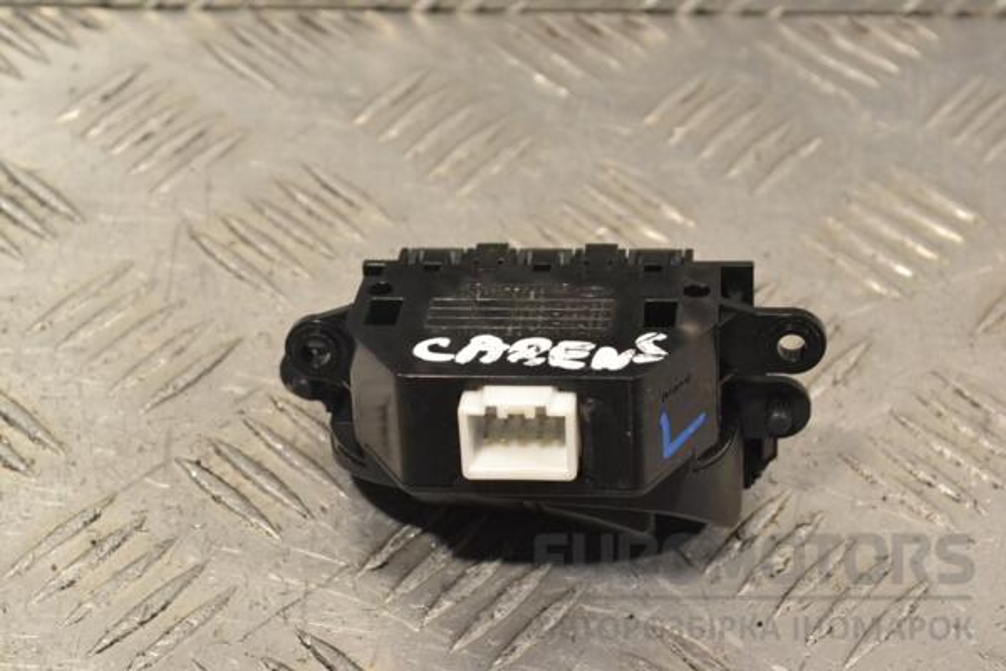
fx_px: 2305
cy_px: 336
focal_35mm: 82
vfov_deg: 16.6
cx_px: 503
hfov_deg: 24.6
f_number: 9
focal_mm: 55
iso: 3200
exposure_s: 1/320
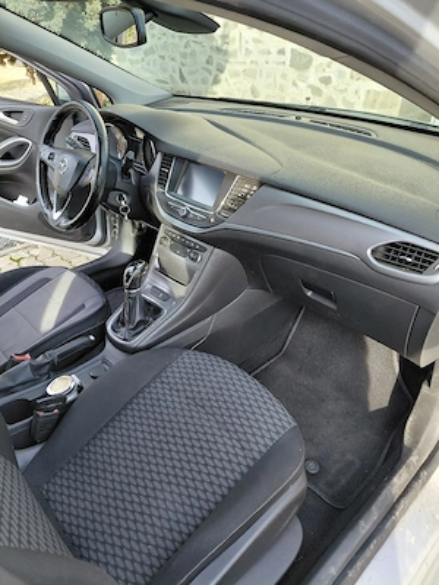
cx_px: 220
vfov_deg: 69.4
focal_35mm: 25
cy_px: 292
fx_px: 423
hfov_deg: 54.9
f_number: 1.8
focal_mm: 4.69
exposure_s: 1/149
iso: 50
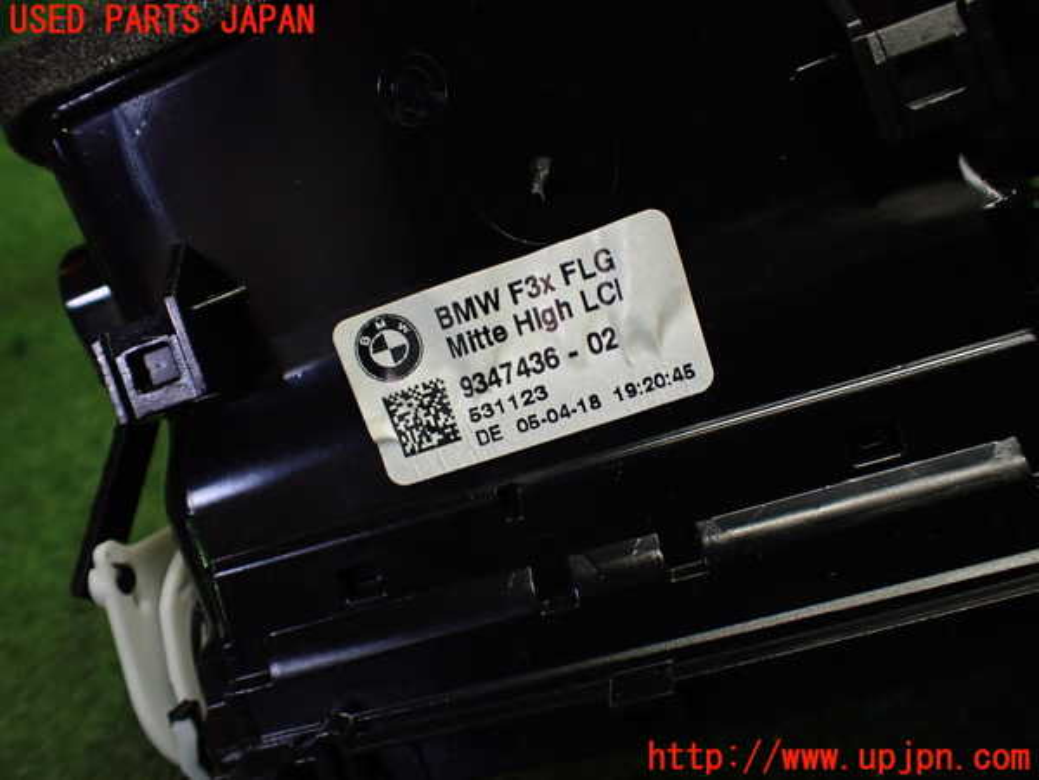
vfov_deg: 46.8
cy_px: 390
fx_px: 900
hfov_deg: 60.0
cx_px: 520
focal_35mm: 30
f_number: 2.3
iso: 400
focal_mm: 5.4
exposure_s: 1/125
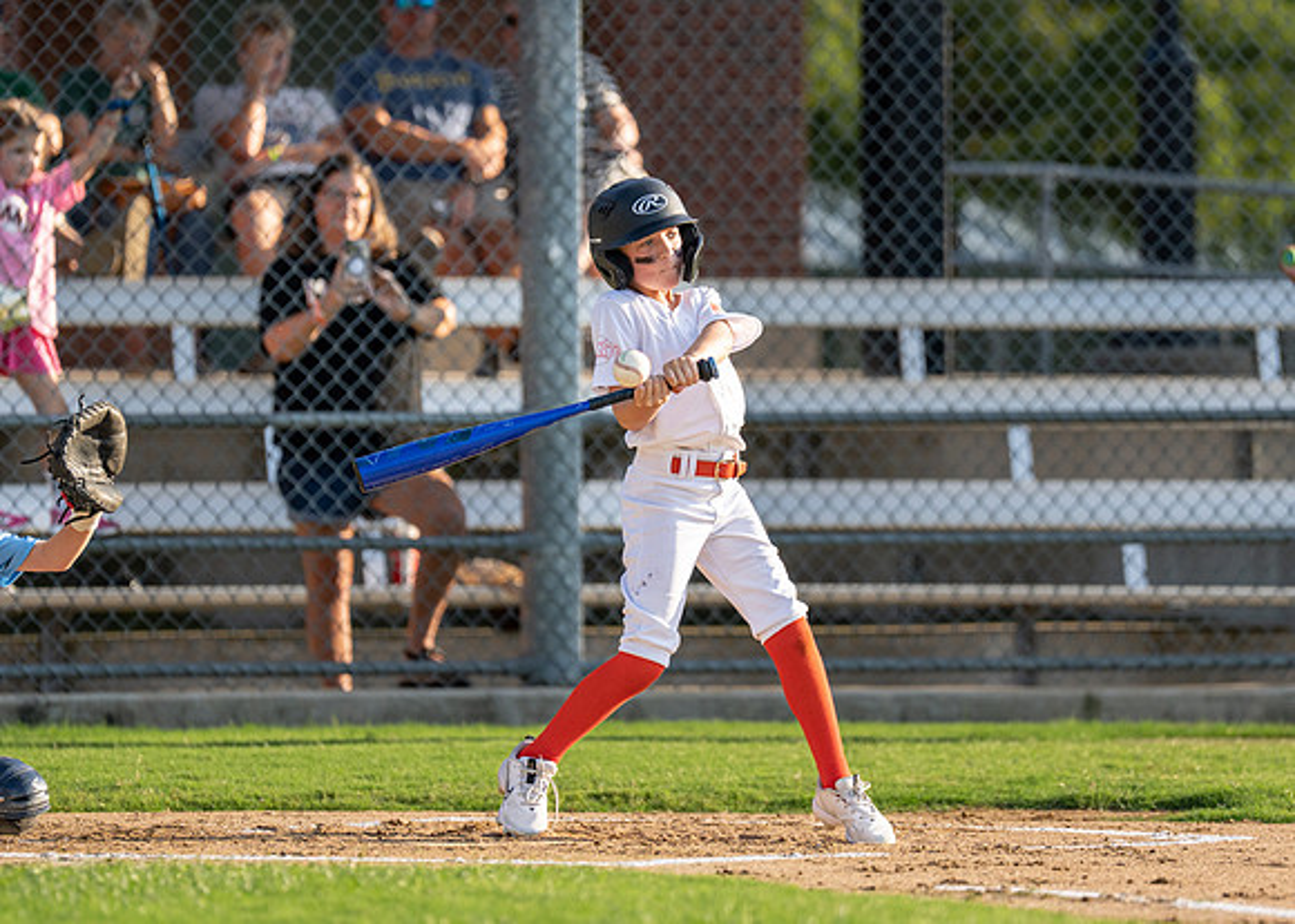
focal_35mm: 345
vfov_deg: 4.2
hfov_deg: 5.8
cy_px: 414
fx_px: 12680
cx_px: 698
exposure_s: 1/3200
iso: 400
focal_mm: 200
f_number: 2.8
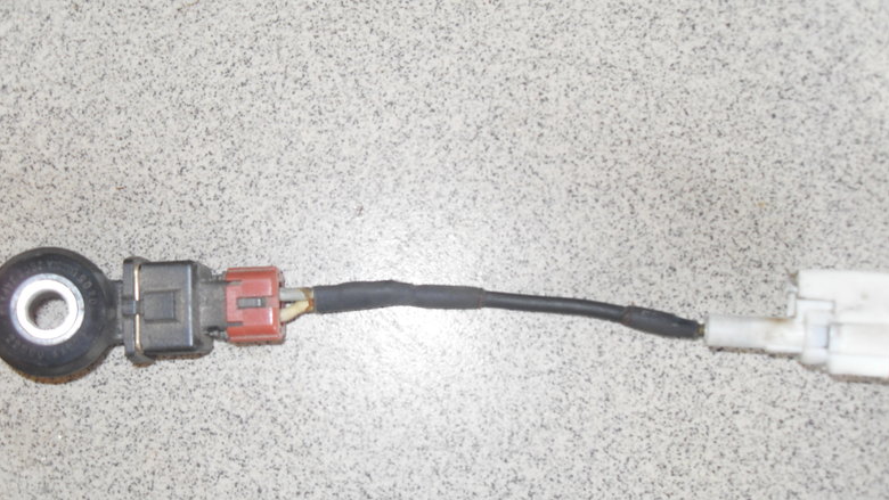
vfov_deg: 31.2
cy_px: 287
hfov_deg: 52.8
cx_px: 437
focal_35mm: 38
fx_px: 896
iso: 100
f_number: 2.8
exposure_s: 1/45
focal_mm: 6.3
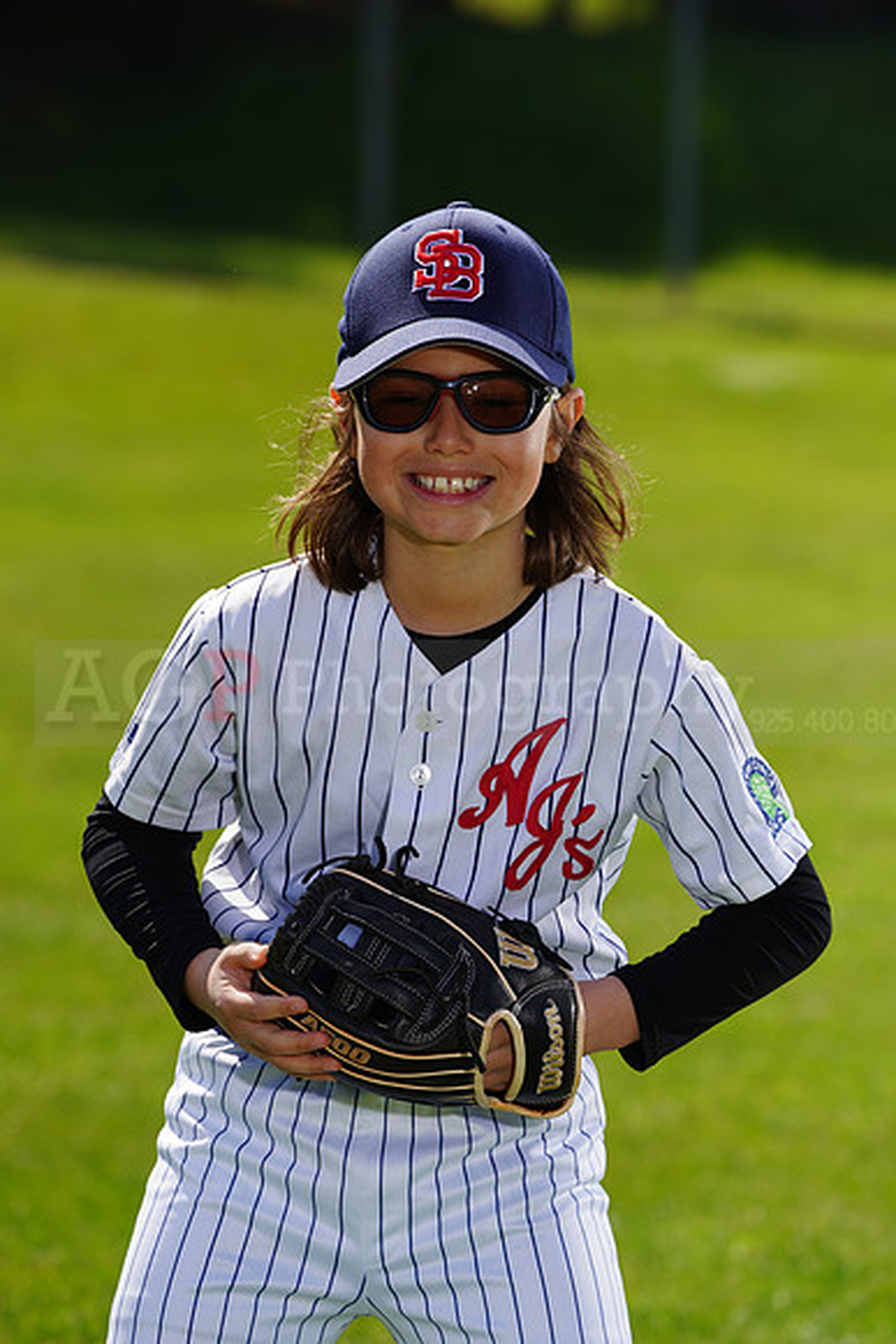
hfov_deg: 6.1
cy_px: 672
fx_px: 8357
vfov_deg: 9.2
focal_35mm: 224
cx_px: 448
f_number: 8
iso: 100
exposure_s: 1/250
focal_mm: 224
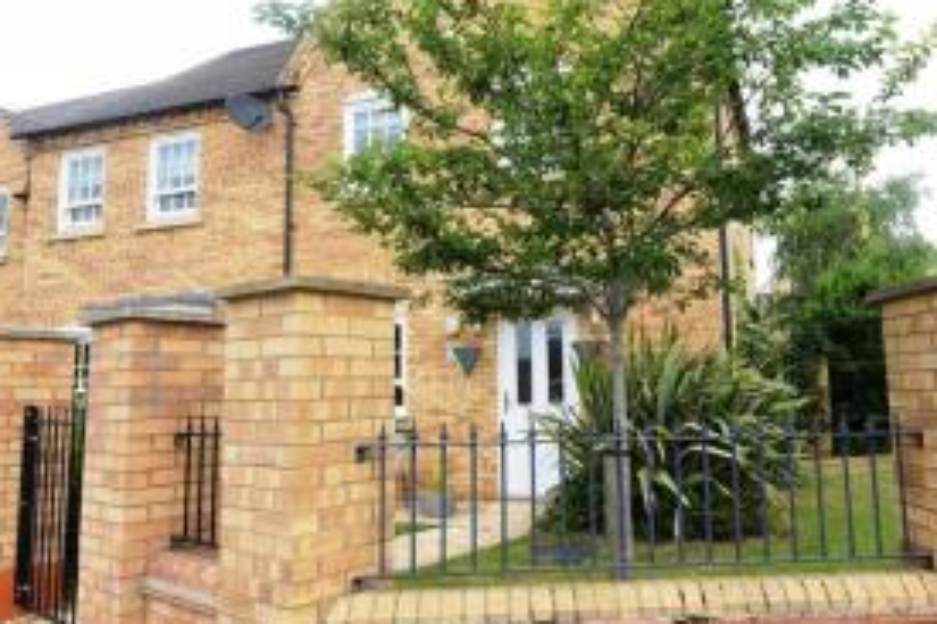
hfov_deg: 68.9
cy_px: 312
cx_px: 549
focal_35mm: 26
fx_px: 676
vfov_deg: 49.5
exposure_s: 1/250
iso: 320
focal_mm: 10
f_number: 8
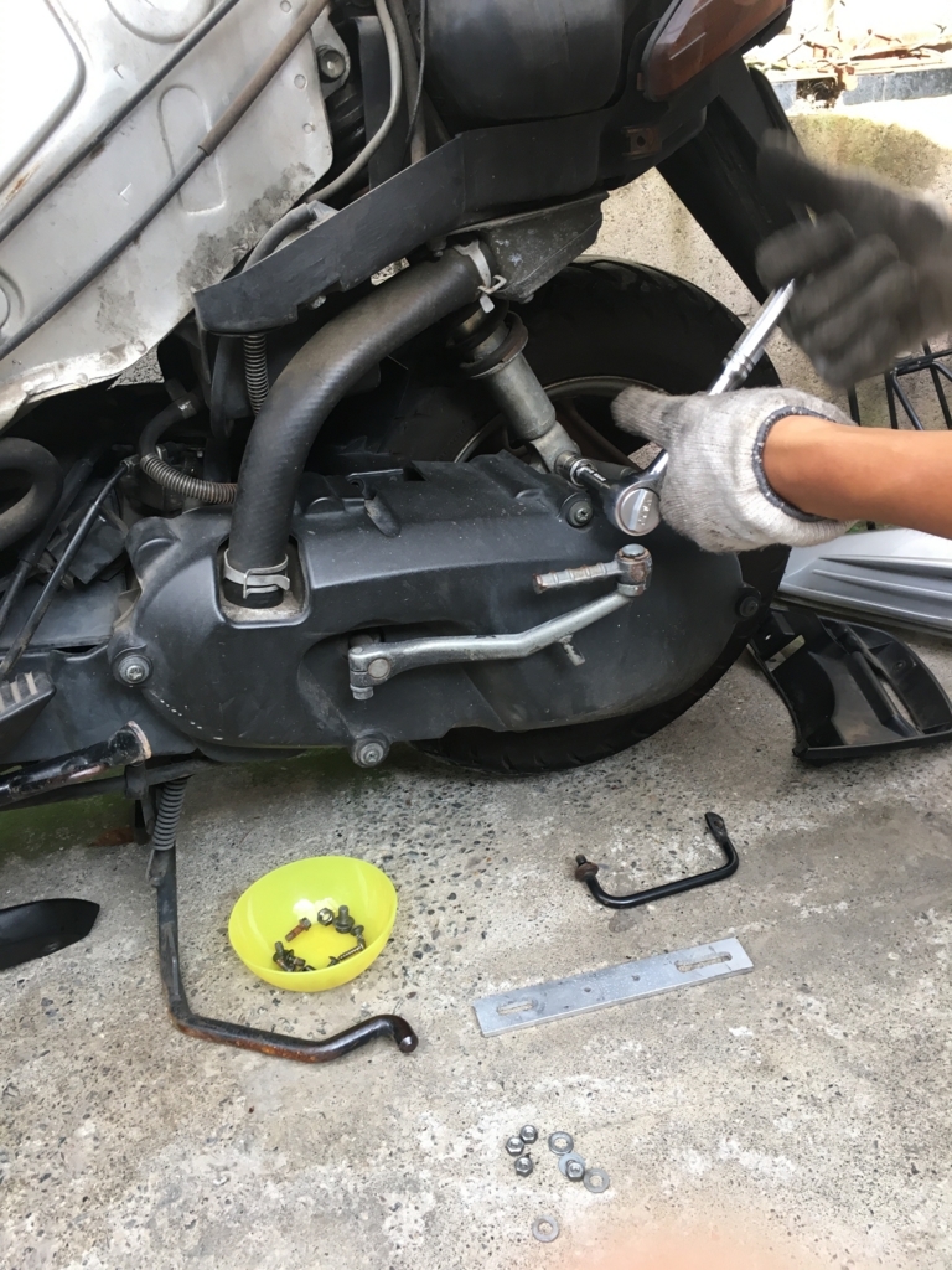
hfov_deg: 48.2
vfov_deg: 61.7
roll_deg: +2.2
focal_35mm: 29
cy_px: 635
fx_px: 1063
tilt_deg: -28.7
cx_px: 476
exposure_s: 1/40
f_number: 2.2
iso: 25
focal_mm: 4.15
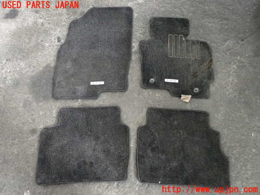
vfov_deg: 46.8
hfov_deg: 60.0
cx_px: 130
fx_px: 225
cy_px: 98
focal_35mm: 30
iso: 4000
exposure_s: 1/125
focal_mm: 5.4
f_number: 2.3
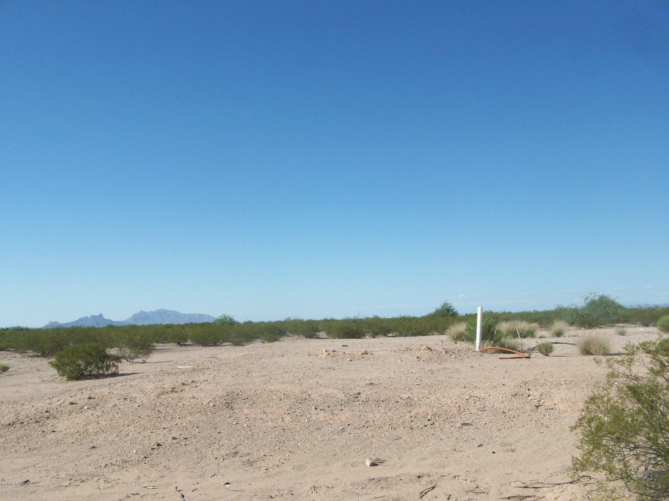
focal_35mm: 34
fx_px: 657
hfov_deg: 54.0
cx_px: 334
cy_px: 250
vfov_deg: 41.8
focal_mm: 5.7
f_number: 5.5
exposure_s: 1/371
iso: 64
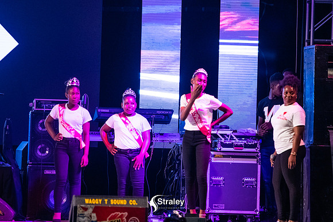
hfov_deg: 6.8
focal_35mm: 301
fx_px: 2783
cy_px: 61
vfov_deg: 4.6
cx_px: 203
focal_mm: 200
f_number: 3.5
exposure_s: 1/200
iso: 1600
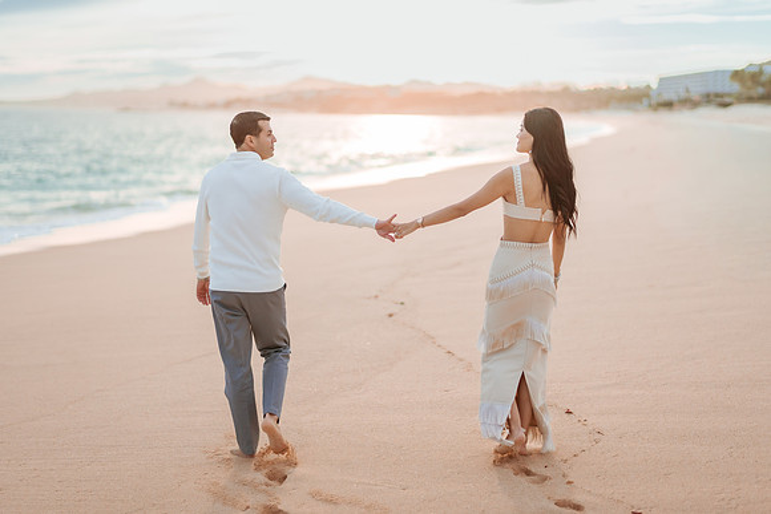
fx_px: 1242
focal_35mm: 58
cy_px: 257
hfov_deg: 34.5
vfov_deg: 23.4
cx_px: 386
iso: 250
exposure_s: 1/5000
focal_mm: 58
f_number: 1.4
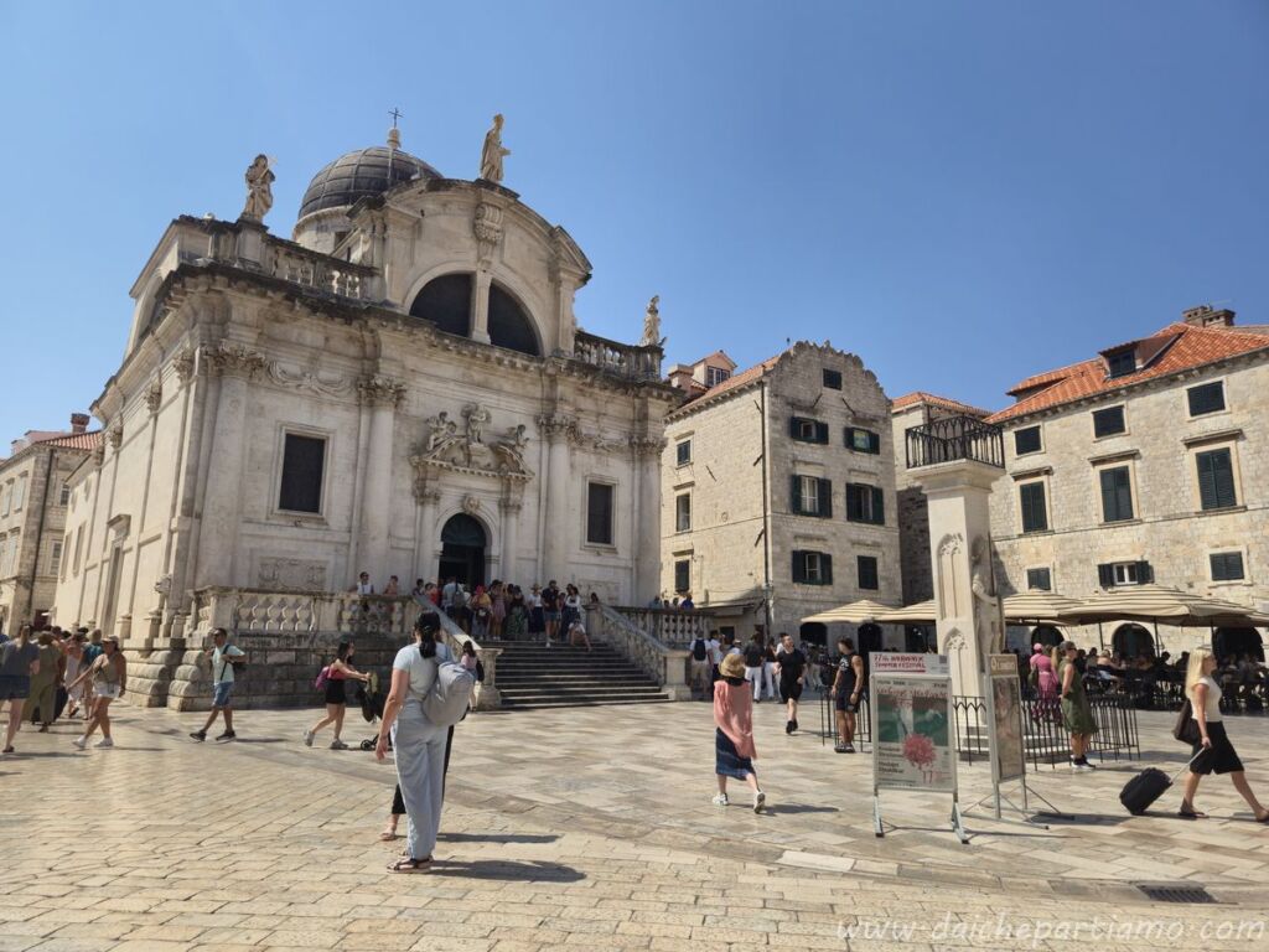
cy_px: 476
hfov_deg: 73.9
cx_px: 634
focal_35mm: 23
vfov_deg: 58.9
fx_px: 843
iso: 25
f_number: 1.8
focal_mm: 5.4
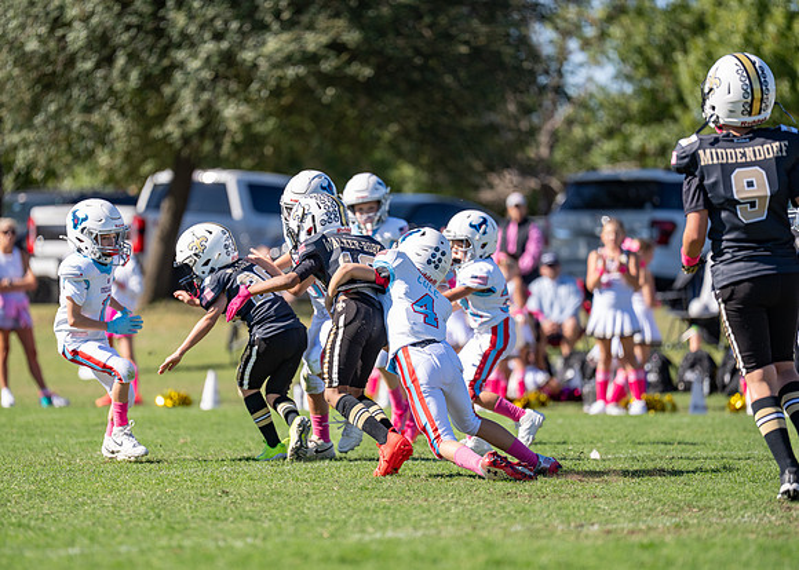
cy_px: 309
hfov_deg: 8.7
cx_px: 354
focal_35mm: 232
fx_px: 5265
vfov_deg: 6.2
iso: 160
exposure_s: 1/2000
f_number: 2.8
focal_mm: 200
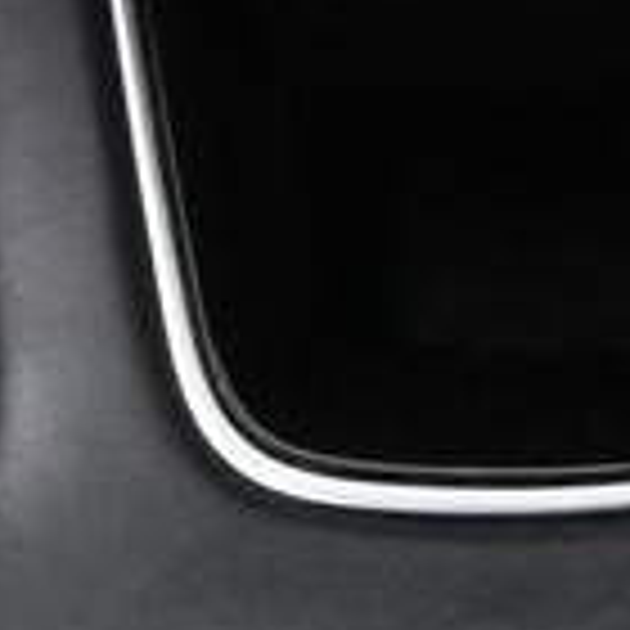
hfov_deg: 6.4
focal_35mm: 272
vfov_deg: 6.1
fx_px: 5608
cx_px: 824
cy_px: -1048
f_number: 3.8
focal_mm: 18.5
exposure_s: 1/30
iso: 5600
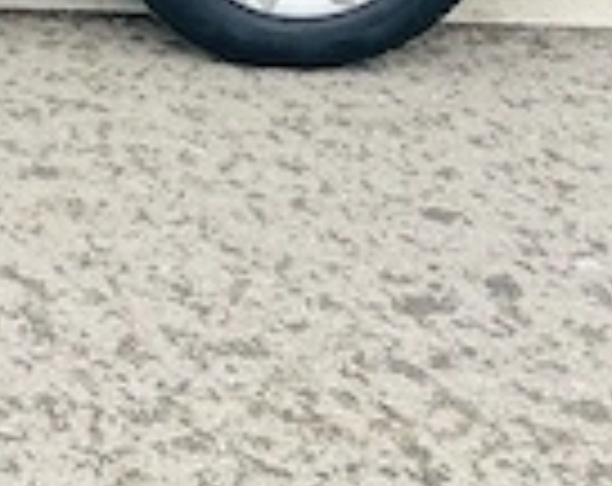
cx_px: -441
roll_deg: -0.2
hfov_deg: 15.6
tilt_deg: -15.7
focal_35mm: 108
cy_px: -342
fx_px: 1951
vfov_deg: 13.1
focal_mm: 5.1
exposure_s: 1/221
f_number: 1.6
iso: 32
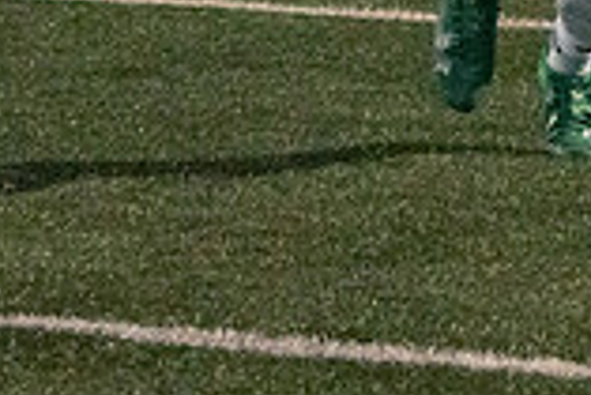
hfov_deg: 4.1
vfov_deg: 2.8
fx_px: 8150
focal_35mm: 496
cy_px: -342
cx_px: 567
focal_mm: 100
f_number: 5.6
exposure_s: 1/1000
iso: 25600
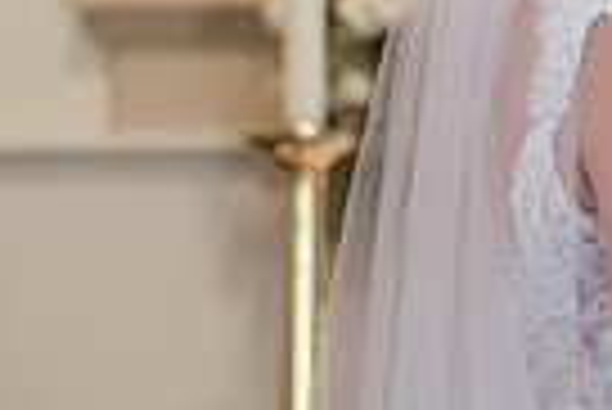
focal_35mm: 959
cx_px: 912
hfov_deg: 2.1
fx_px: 16320
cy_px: 19
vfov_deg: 1.4
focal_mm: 184
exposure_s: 1/100
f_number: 3.2
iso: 2000
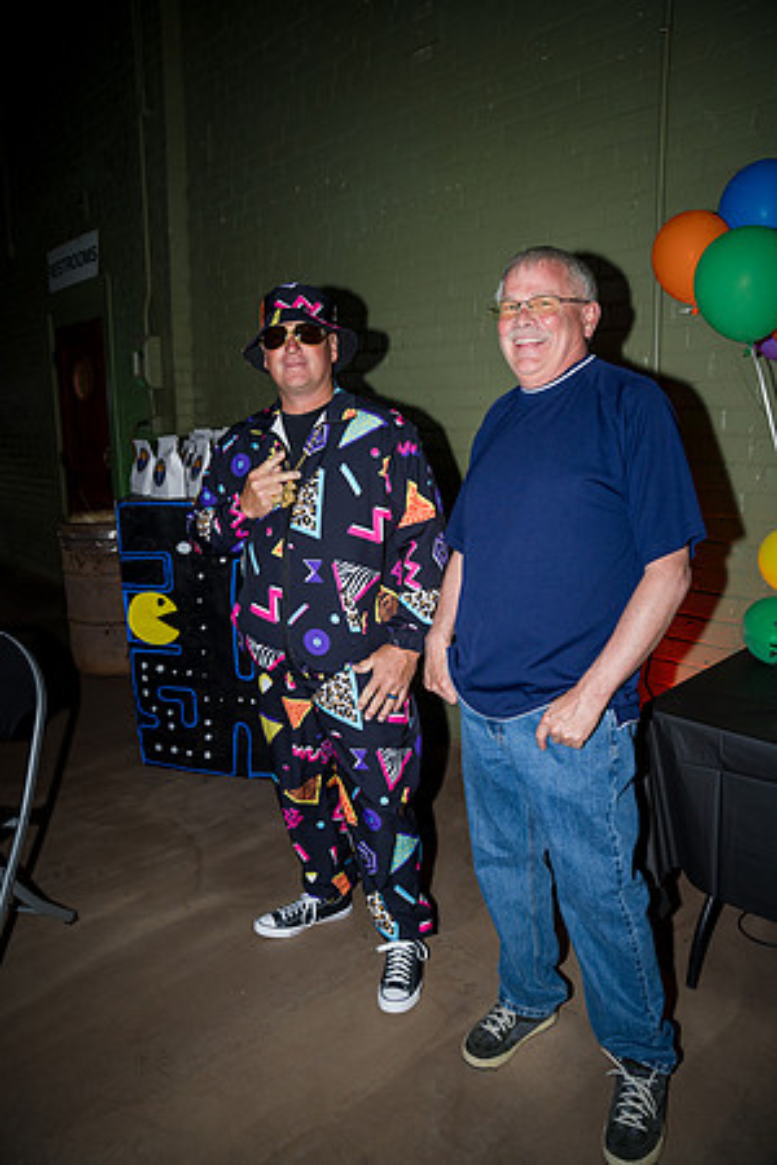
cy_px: 582
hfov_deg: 53.1
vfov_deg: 73.7
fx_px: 777
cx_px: 388
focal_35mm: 24
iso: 640
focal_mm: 24
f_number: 3.5
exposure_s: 1/250
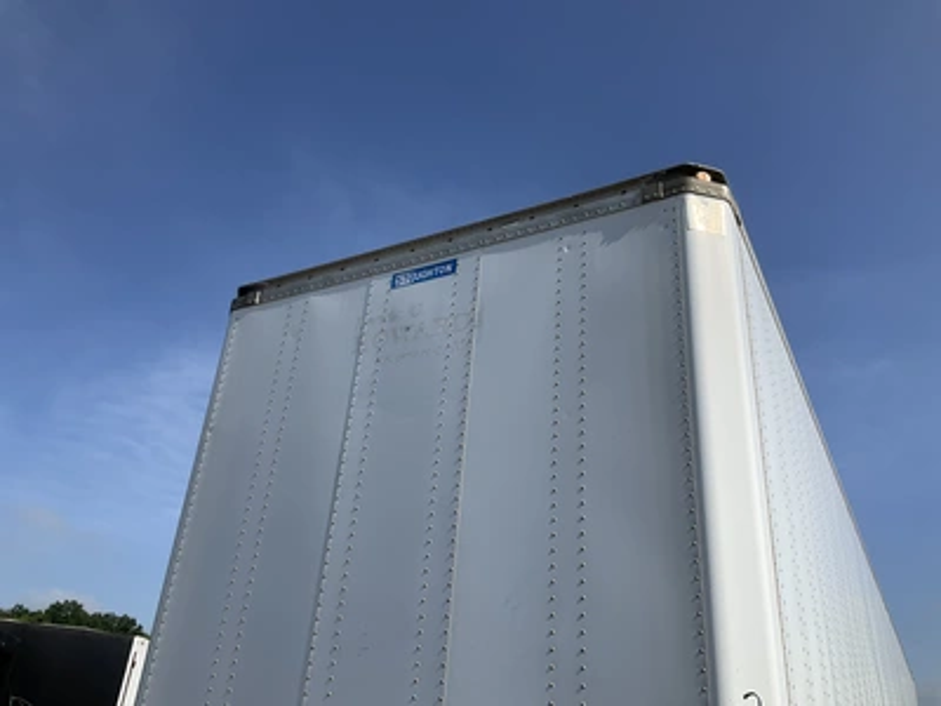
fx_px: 788
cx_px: 470
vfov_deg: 48.2
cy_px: 353
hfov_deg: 61.7
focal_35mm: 29
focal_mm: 3
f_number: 1.8
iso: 25
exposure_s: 1/2801
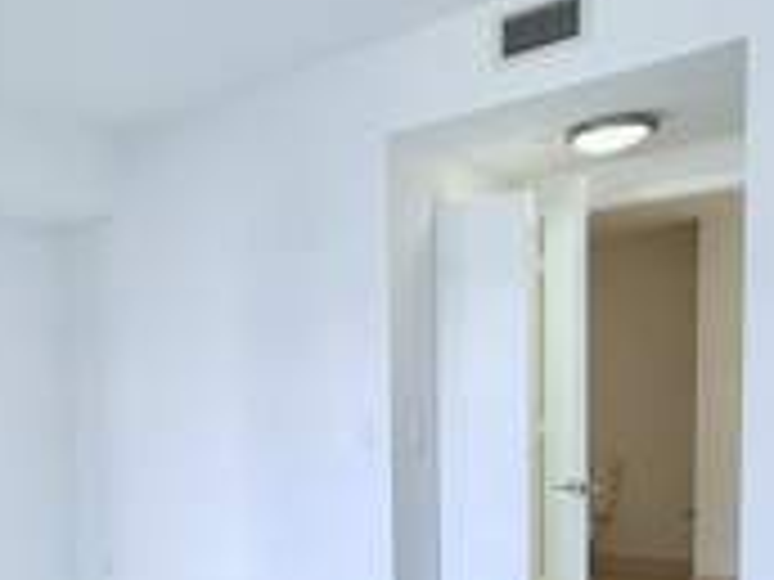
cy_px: 450
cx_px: 40
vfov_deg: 35.8
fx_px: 872
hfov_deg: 42.7
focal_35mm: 39
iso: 80
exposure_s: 1/120
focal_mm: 2.22
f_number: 2.2
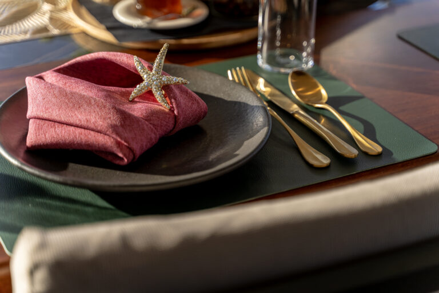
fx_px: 915
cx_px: 220
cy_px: 146
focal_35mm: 75
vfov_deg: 18.2
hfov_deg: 27.0
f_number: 2.8
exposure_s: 1/1600
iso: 400
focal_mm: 75
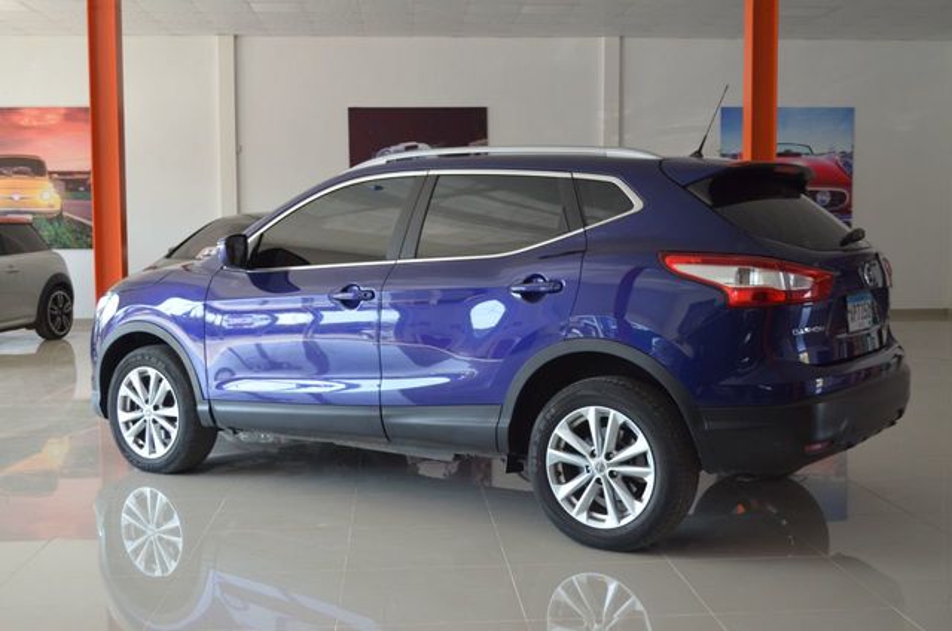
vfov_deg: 30.7
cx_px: 476
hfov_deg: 45.0
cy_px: 316
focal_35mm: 44
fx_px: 1148
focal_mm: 29
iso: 500
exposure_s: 1/200
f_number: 4.5
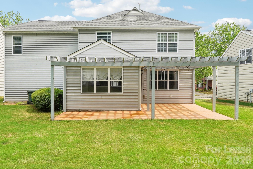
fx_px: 211
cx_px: 126
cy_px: 84
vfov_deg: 43.6
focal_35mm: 30
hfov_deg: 61.9
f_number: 8
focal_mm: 20
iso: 100
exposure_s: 1/90
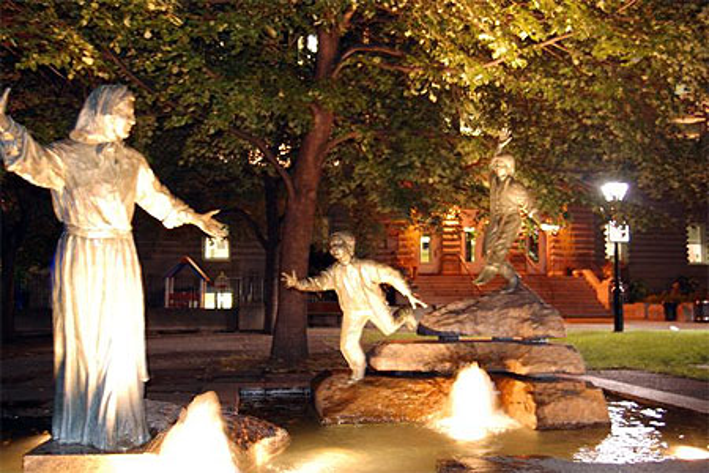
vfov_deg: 38.4
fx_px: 679
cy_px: 236
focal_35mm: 34
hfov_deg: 55.1
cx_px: 354
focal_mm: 23
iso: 400
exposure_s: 1/1.6
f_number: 3.8
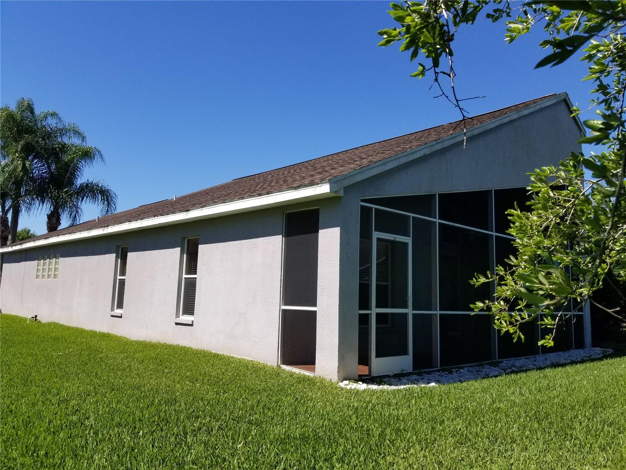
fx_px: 470
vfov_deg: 53.1
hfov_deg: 67.3
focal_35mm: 26
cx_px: 313
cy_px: 235
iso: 50
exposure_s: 1/2808
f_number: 1.7
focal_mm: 4.25
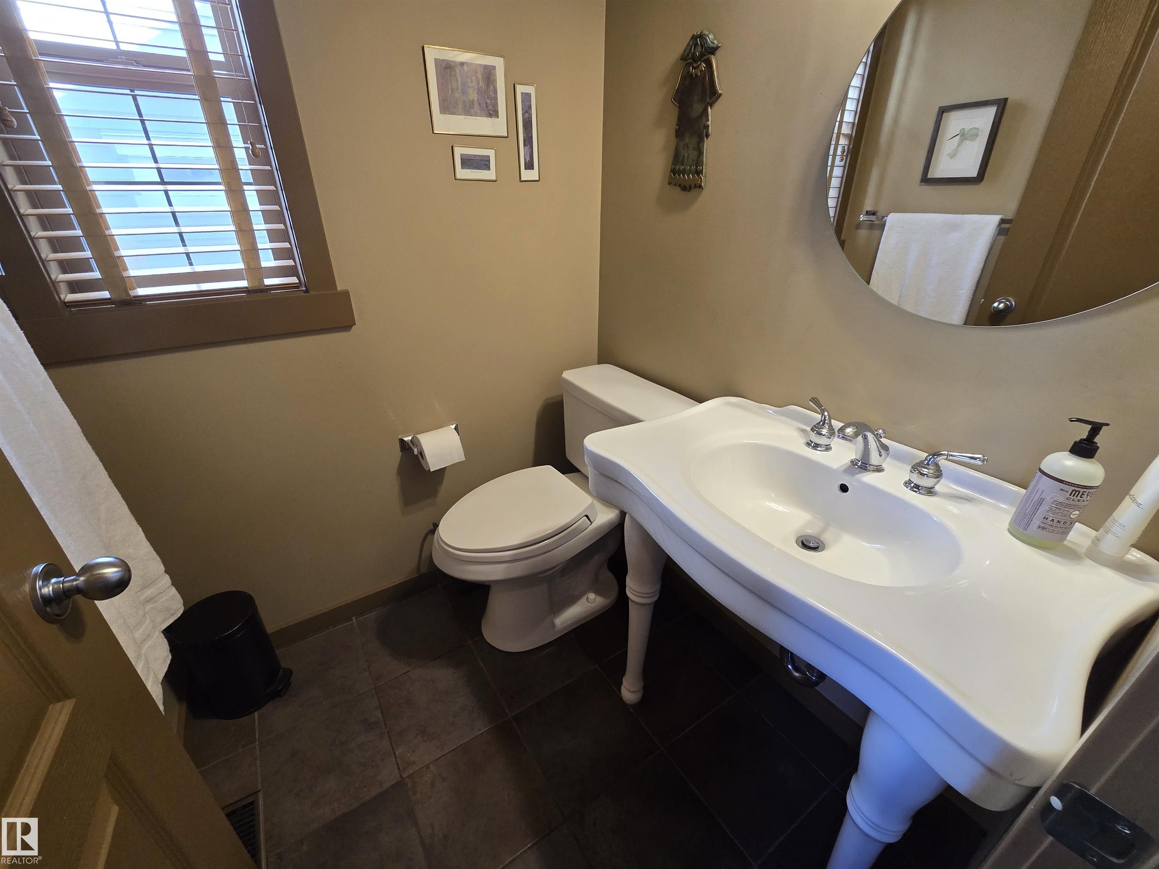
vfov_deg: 89.9
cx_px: 580
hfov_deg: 106.2
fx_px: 435
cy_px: 434
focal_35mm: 13
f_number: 2.2
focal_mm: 2.2
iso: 200
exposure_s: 1/60
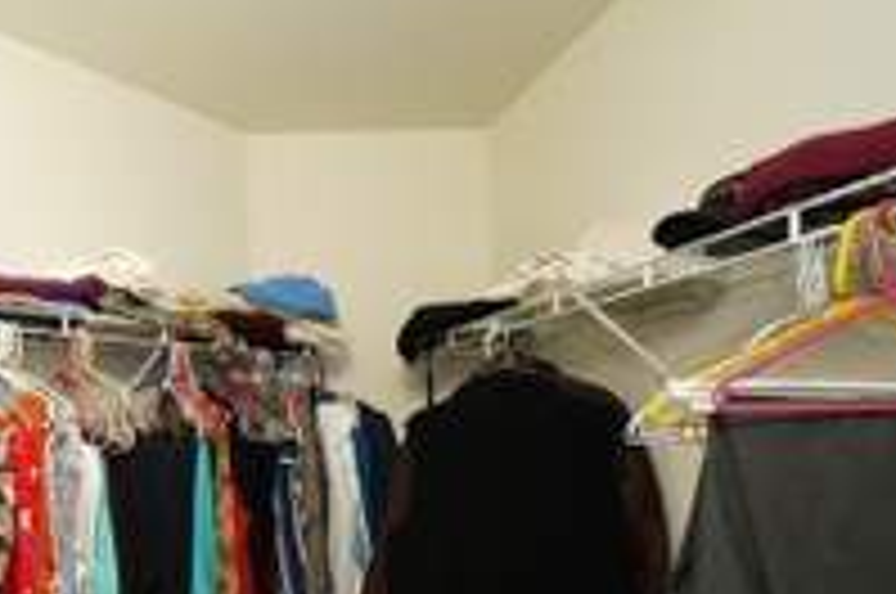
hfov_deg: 58.7
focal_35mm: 29
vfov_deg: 43.0
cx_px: 176
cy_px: 464
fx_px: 721
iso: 1600
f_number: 4
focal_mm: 12
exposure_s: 1/60
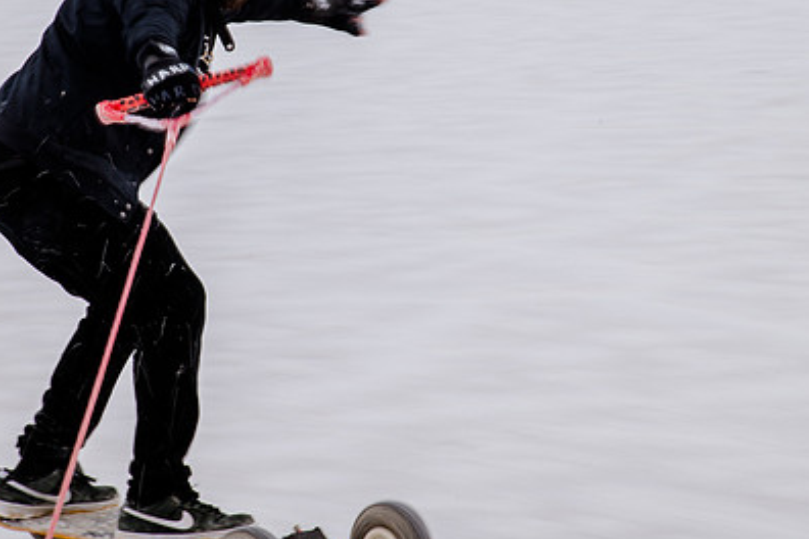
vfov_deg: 7.2
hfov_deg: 10.8
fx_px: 4269
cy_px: 117
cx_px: 301
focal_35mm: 190
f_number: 22
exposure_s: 1/25
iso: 100
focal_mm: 112
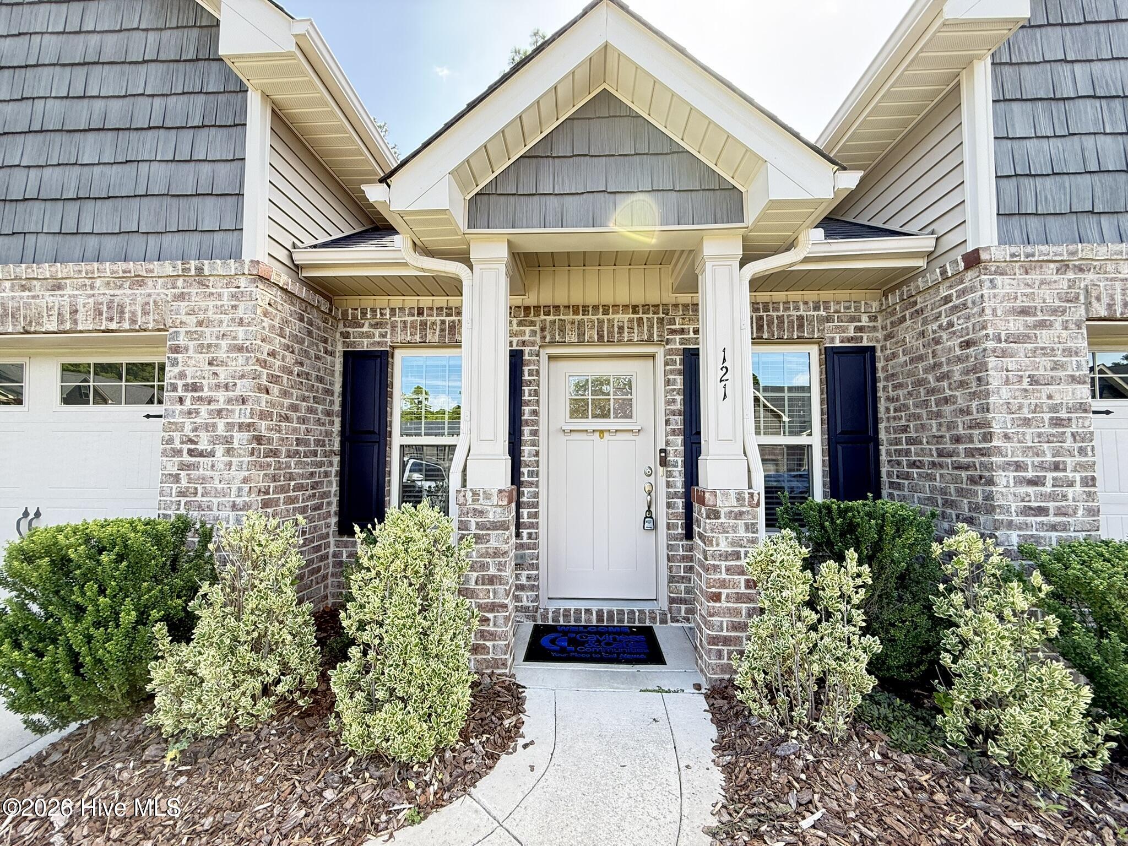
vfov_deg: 85.7
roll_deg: -0.3
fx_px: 456
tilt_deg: +4.2
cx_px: 564
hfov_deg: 102.1
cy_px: 423
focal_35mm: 14
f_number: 2.2
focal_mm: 2.22
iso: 64
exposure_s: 1/103
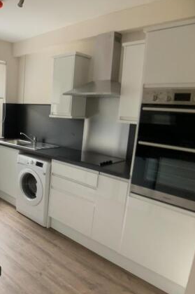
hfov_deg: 30.2
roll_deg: -0.9
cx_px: 12
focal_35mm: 42
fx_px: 342
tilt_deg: -10.0
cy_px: 146
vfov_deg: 46.4
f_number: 1.8
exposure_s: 1/60
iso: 100
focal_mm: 3
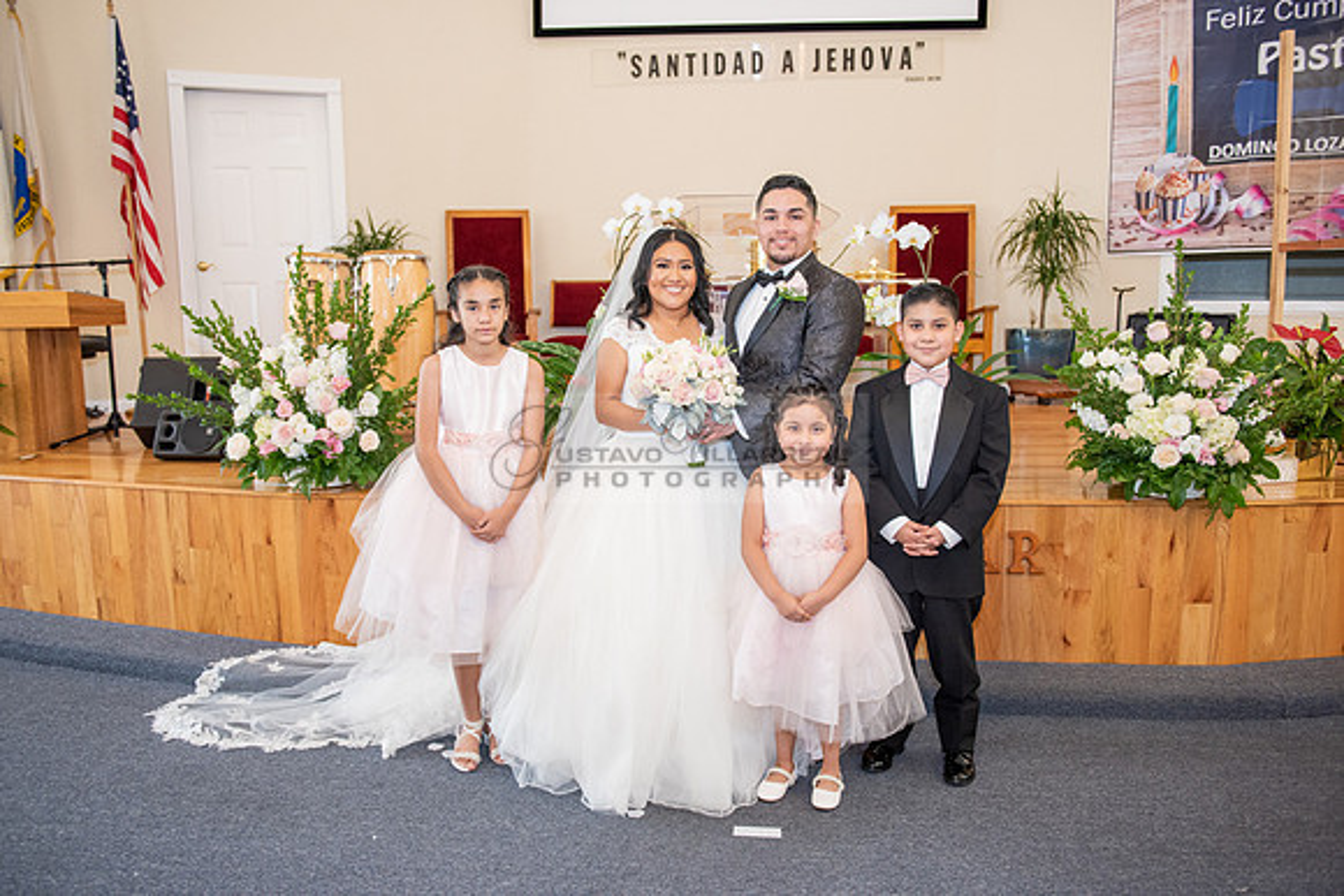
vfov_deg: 46.4
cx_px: 672
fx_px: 1046
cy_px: 448
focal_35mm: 28
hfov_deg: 65.5
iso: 1000
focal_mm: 28
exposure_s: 1/160
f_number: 3.5
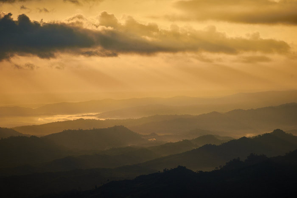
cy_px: 99
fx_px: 1650
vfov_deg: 6.9
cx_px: 148
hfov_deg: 10.3
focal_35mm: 200
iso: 200
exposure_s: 1/750
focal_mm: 200
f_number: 8
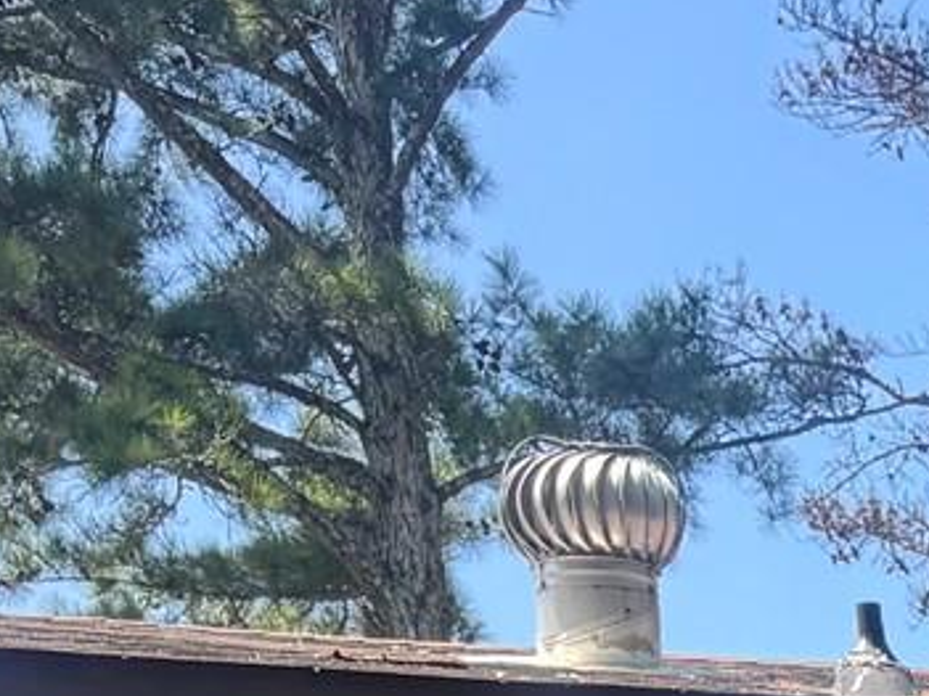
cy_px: 1834
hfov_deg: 12.1
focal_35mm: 140
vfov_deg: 9.2
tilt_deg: -1.3
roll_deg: +2.5
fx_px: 3756
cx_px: 2006
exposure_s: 1/888
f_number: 1.78
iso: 80
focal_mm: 6.76
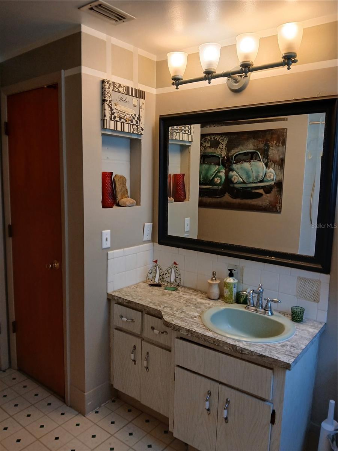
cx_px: 169
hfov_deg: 53.1
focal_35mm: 26
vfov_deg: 67.3
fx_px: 338
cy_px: 226
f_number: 1.8
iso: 125
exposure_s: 1/60
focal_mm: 3.98
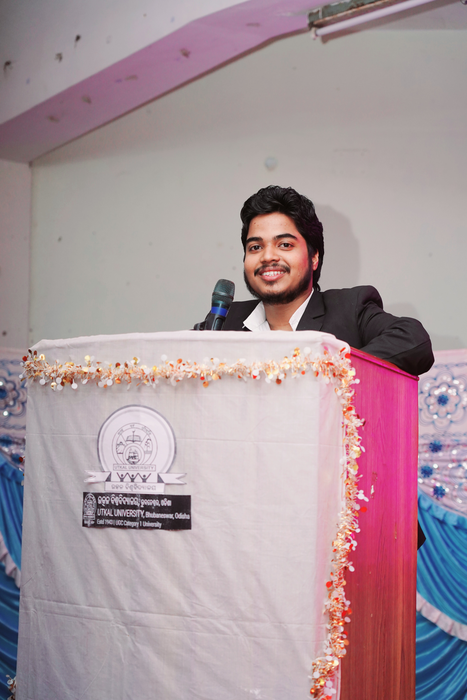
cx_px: 234
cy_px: 350
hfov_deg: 18.2
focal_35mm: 75
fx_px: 1459
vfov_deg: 27.0
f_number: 4
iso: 1600
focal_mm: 75
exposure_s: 1/161
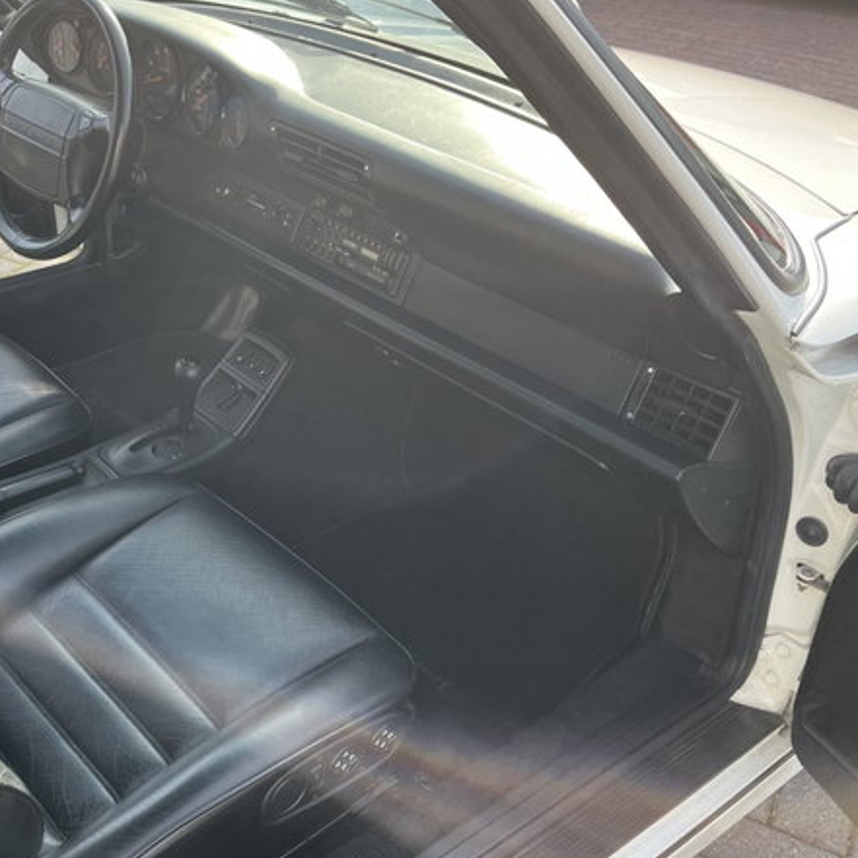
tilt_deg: -34.3
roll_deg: +0.3
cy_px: 414
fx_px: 1122
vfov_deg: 41.9
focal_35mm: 40
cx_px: 150
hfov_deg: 39.9
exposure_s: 1/463
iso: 50
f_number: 1.6
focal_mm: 5.1
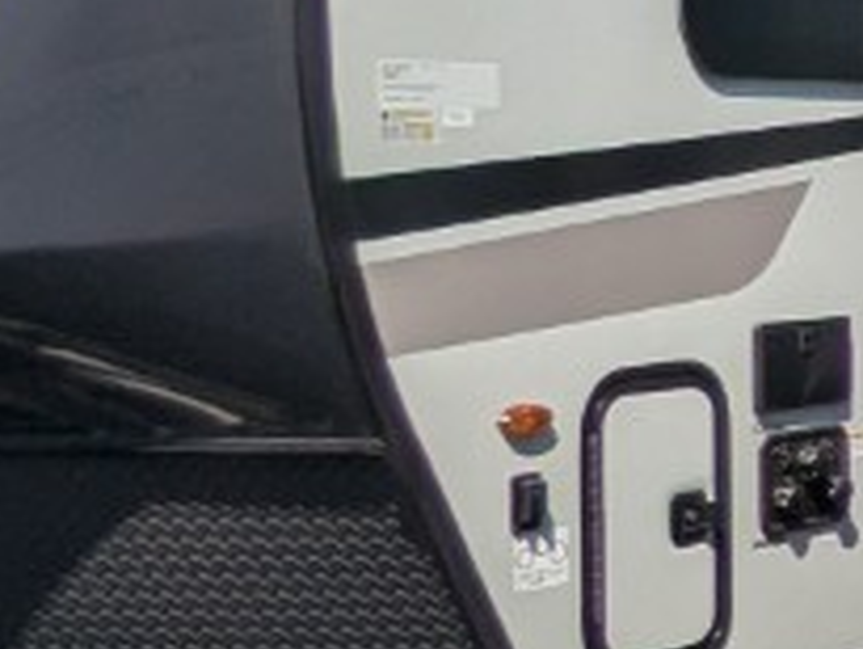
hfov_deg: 10.5
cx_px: 2764
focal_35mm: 109
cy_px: 211
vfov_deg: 13.6
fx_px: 2719
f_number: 2.2
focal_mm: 2.35
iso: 44
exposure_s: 1/1453
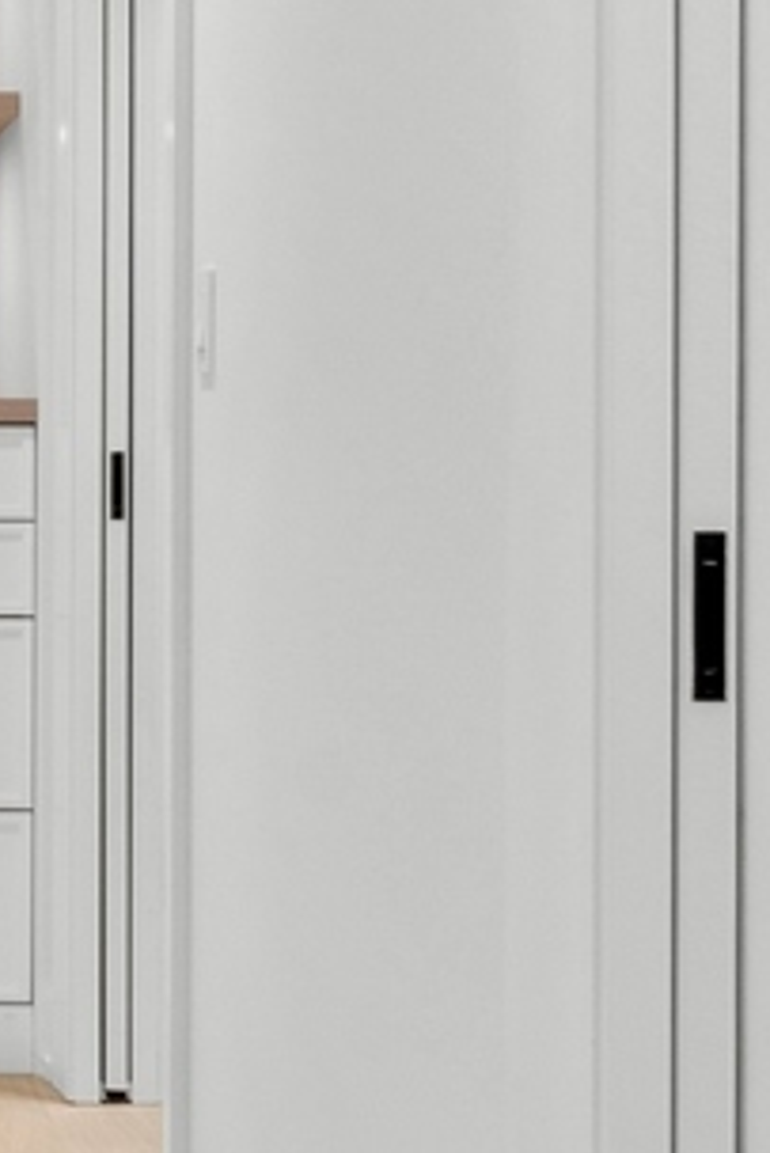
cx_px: -315
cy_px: 383
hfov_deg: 19.1
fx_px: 2051
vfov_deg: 31.2
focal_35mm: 64
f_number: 8
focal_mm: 12
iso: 200
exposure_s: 1/15
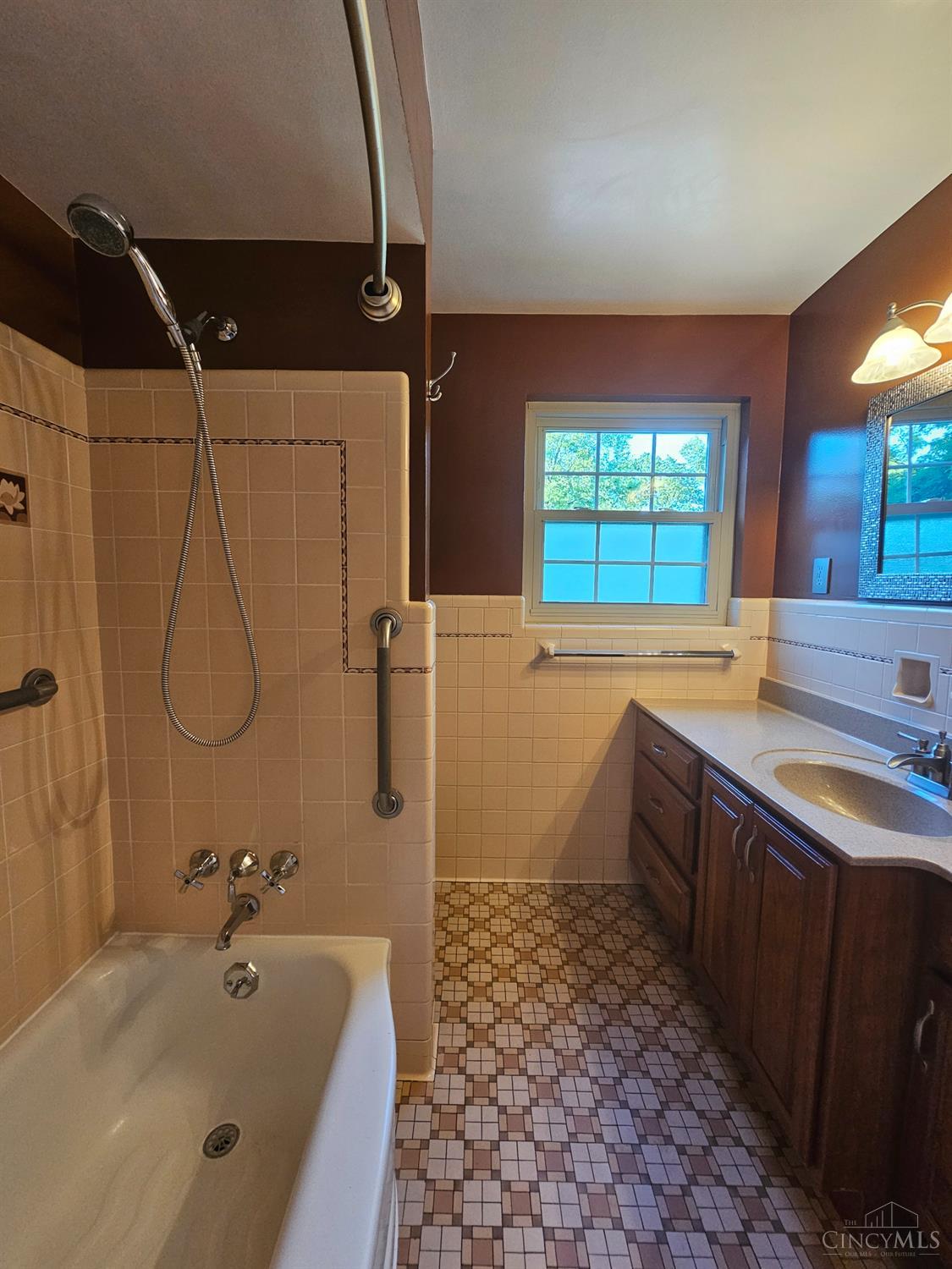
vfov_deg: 106.2
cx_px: 476
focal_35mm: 13
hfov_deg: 89.9
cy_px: 634
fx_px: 477
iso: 250
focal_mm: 2.2
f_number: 2.2
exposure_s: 1/60
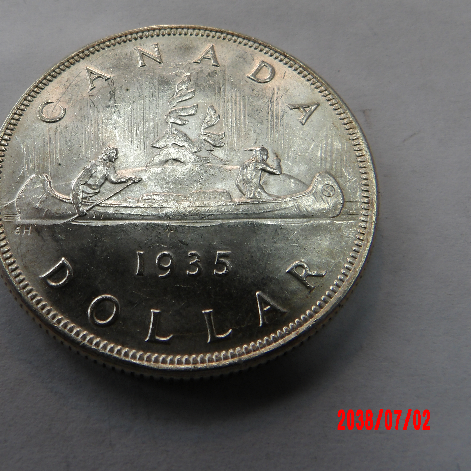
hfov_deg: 49.4
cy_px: 197
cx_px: 184
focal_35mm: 33
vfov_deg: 49.5
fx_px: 508
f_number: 4.1
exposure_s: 1/81
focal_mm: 4.2
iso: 100
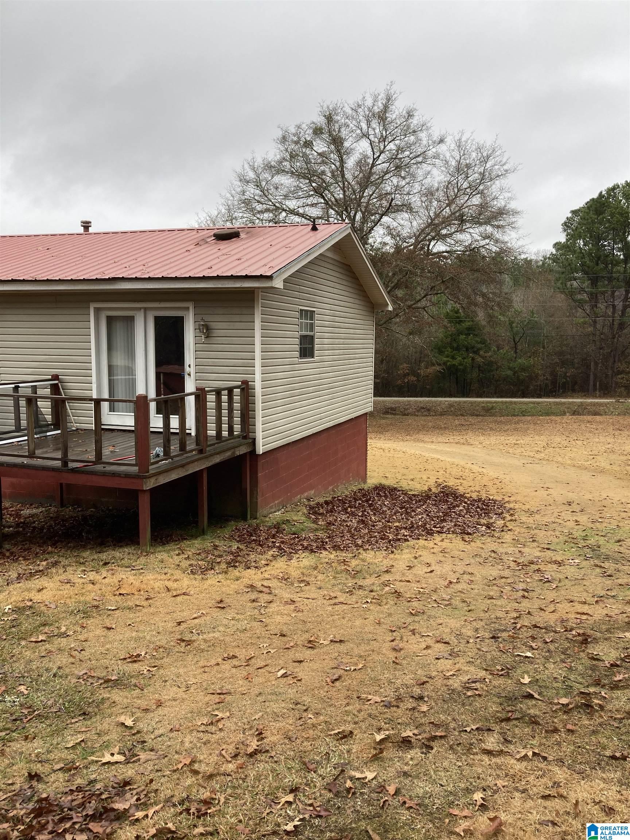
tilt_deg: -7.7
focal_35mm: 28
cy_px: 420
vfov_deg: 63.4
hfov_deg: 49.7
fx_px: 679
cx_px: 315
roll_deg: -1.5
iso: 20
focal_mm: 3.99
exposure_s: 1/245
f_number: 1.8
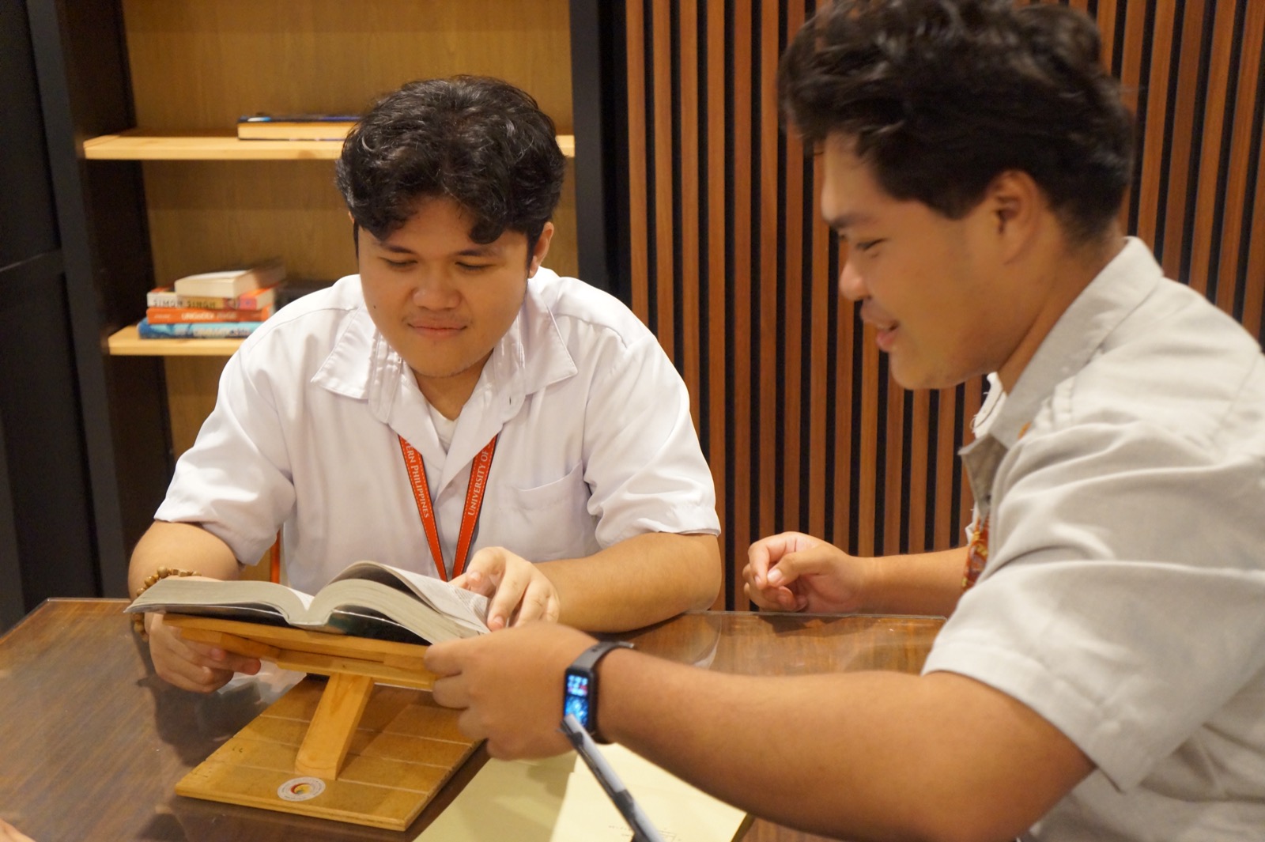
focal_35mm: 44
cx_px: 632
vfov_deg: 30.8
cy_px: 421
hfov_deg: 45.0
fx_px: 1528
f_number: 4
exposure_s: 1/20
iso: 3200
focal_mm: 29
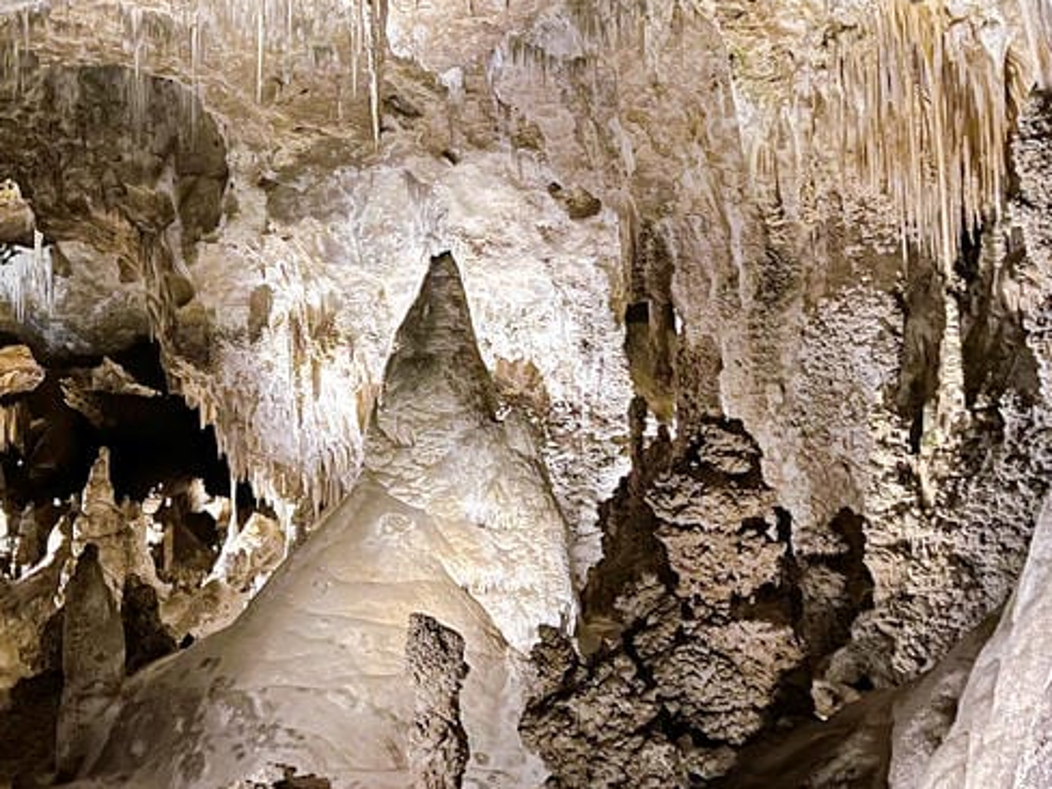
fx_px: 1945
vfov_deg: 22.6
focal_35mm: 64
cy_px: 157
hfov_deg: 30.0
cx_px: 345
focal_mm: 5.7
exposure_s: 1/11
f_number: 1.5
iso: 640
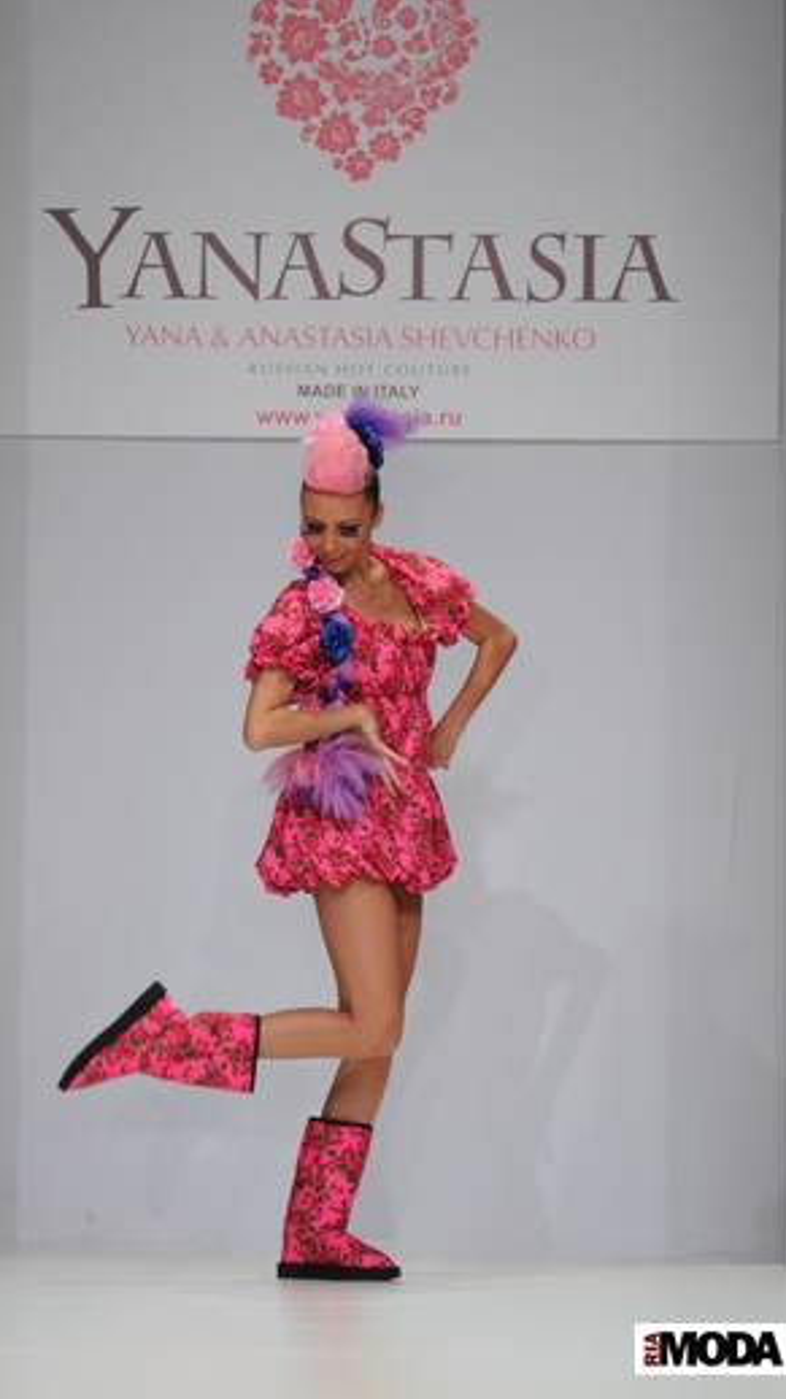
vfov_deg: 7.4
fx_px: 10812
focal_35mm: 292
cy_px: 700
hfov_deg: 4.2
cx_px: 352
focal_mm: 185
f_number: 3.2
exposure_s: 1/320
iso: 800
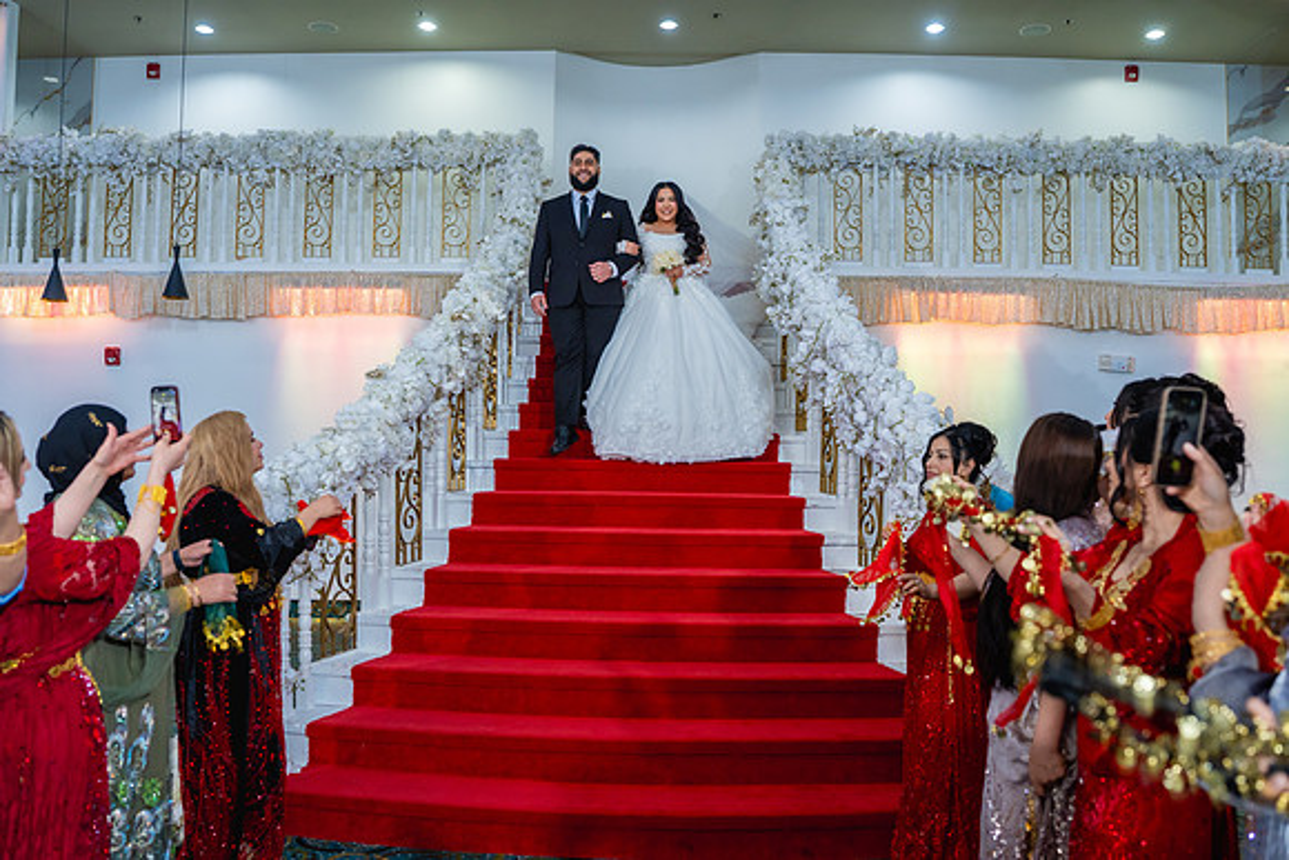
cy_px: 430
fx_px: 1003
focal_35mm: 28
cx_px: 644
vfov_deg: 46.4
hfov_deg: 65.5
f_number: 2.8
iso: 800
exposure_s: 1/160
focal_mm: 28
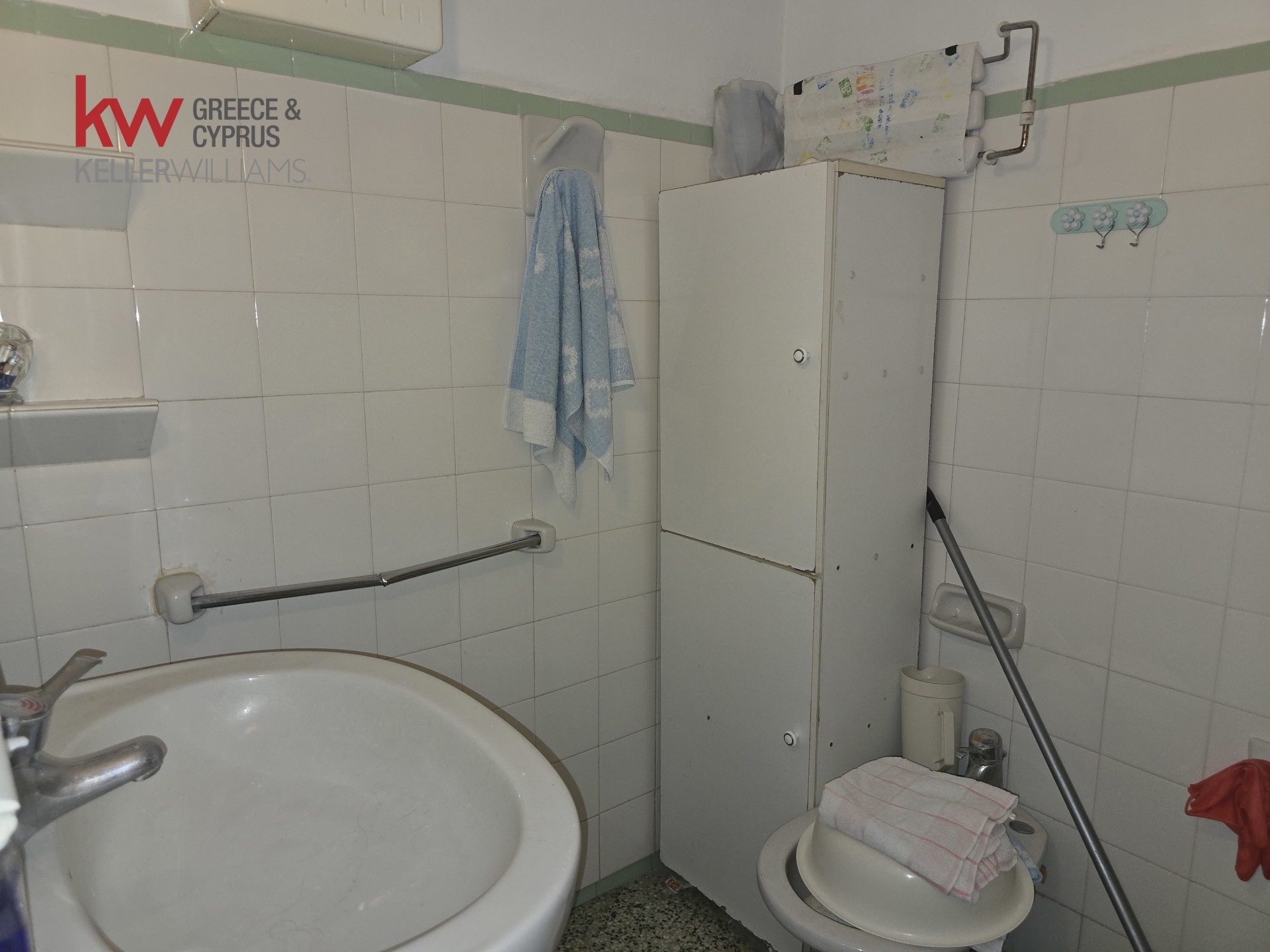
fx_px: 844
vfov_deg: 58.9
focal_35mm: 23
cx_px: 635
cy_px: 476
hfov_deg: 73.9
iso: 100
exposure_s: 1/50
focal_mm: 6.3
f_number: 1.7
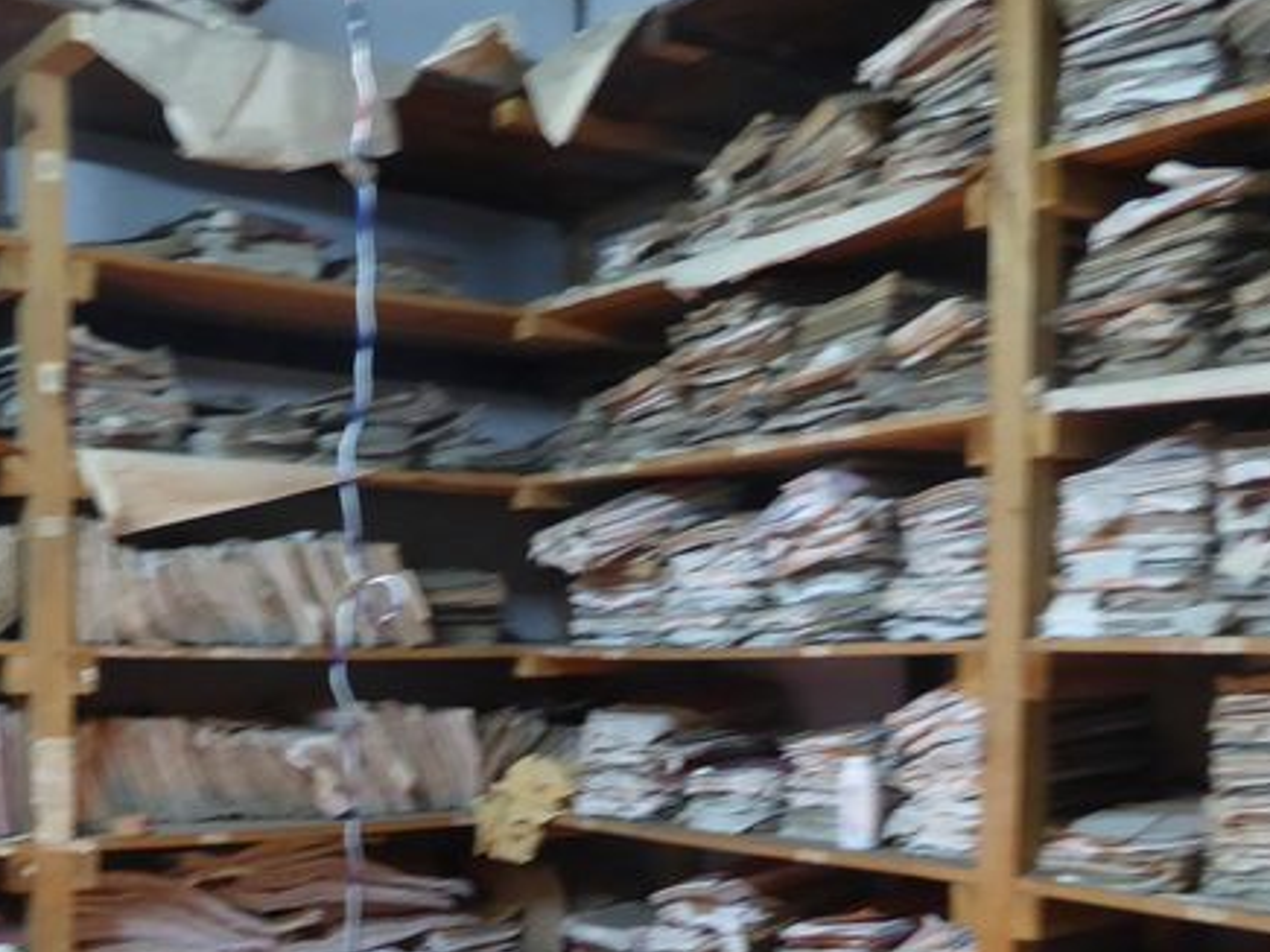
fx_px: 1687
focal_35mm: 46
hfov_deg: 41.0
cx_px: 496
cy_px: 765
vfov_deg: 30.7
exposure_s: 1/5
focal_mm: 4.3
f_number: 3.3
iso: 400
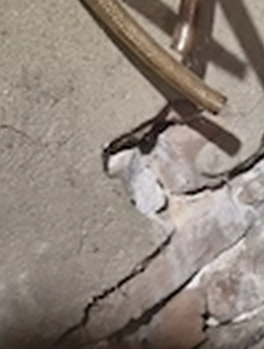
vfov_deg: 27.7
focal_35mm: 70
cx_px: 387
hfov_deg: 18.8
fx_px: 708
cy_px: 152
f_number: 1.8
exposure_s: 1/50
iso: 2000
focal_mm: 5.4
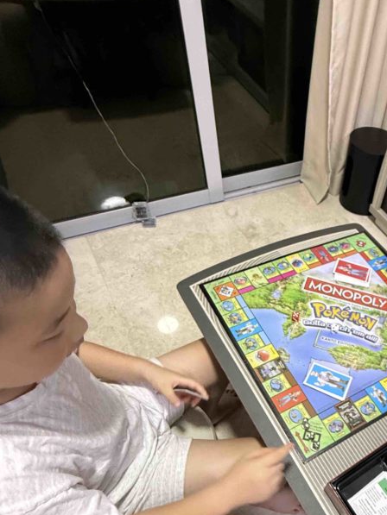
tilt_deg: -59.2
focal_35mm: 24
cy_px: 367
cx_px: 318
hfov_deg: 52.6
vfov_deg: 68.3
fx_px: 358
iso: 500
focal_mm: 2.22
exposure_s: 1/50
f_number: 2.2
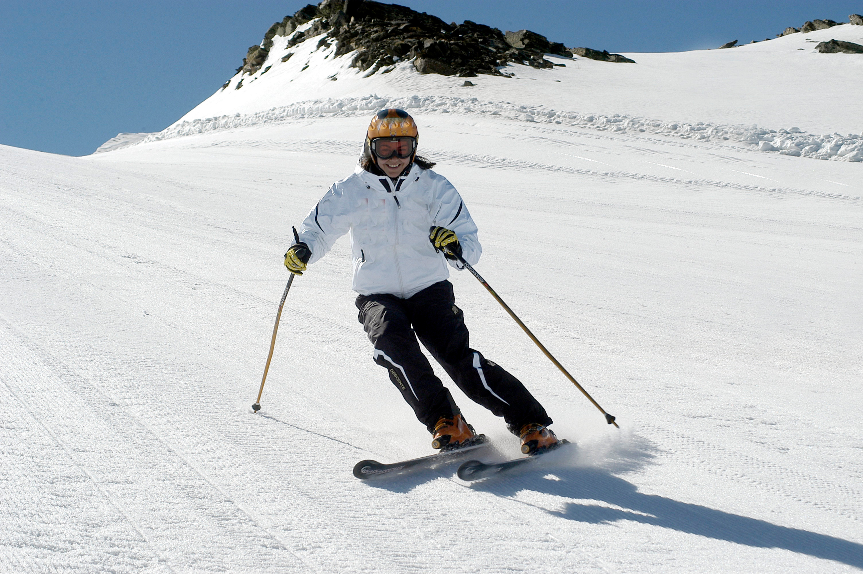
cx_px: 432
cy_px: 287
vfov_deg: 11.4
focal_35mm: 120
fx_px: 2874
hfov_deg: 17.1
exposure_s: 1/400
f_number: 10
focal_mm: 80
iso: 200
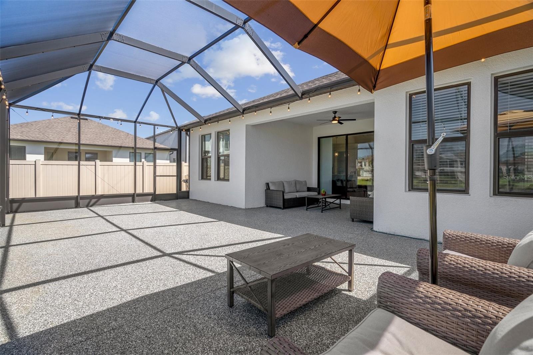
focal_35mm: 17
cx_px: 266
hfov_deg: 93.3
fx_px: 252
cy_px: 178
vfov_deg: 70.4
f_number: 9
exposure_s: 1/100
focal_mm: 17
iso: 320
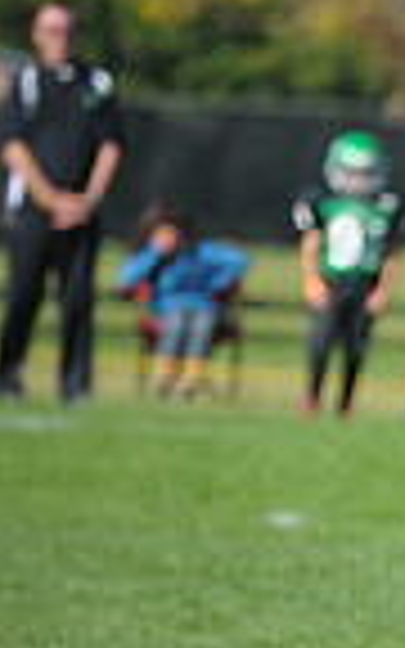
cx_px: 1300
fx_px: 10861
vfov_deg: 3.4
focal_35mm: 615
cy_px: 594
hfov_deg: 2.1
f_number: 3.2
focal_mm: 150
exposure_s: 1/2000
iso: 250
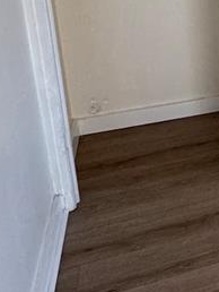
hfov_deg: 15.9
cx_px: 473
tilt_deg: -15.9
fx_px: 547
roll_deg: -3.6
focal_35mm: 65
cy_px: -19
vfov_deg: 27.6
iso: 64
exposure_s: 1/120
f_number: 2.2
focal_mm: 2.22
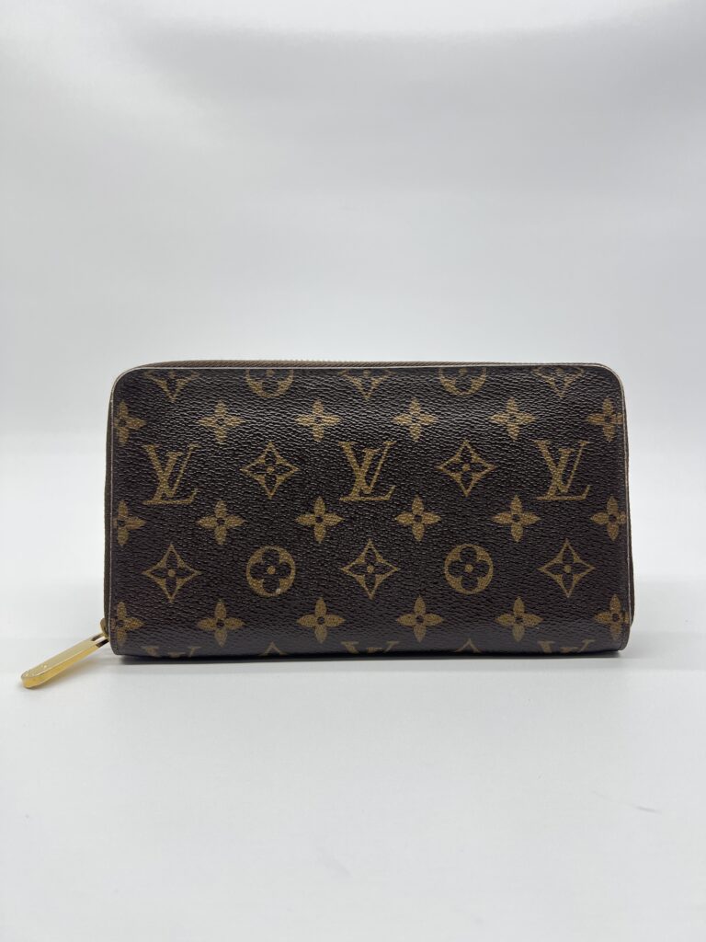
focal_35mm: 26
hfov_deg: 53.1
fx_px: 707
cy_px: 471
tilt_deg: -11.7
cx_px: 353
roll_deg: -0.4
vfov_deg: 67.3
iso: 32
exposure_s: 1/107
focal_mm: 5.7
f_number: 1.5
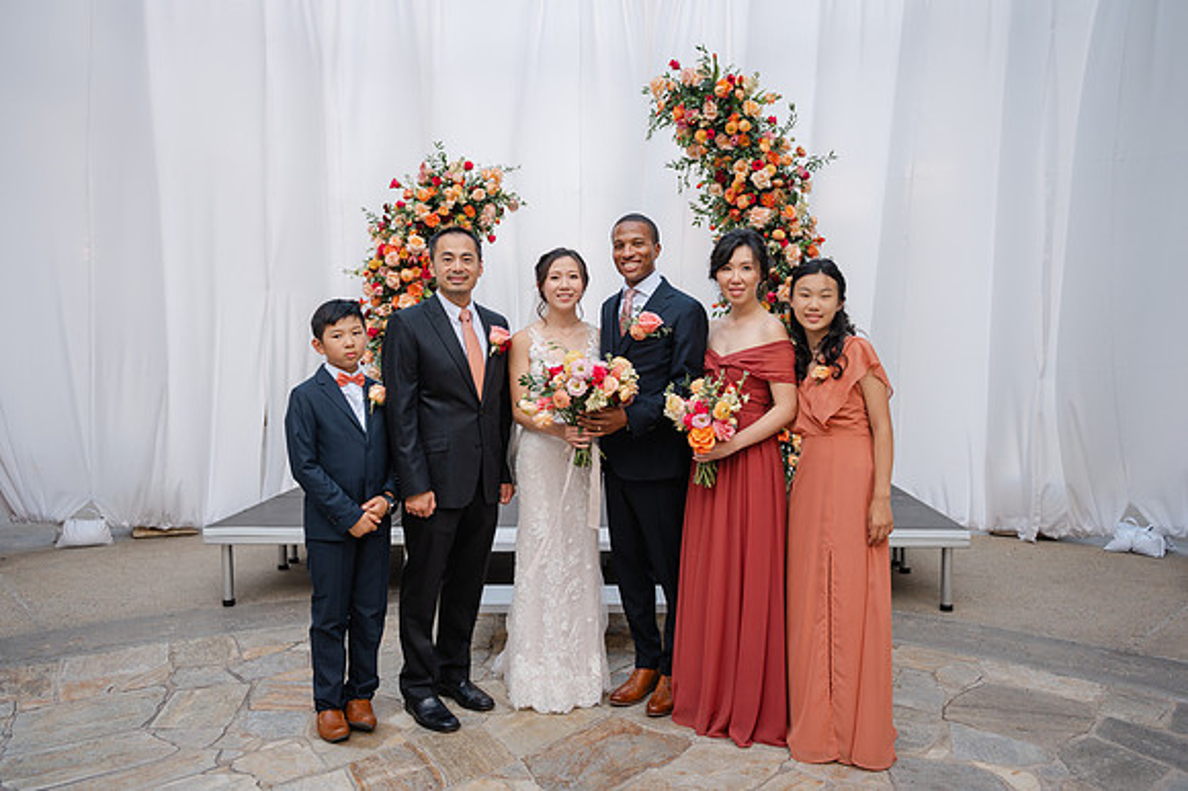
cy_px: 379
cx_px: 594
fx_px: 962
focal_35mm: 29
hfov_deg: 63.4
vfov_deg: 44.7
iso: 100
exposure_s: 1/125
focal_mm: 28
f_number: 4
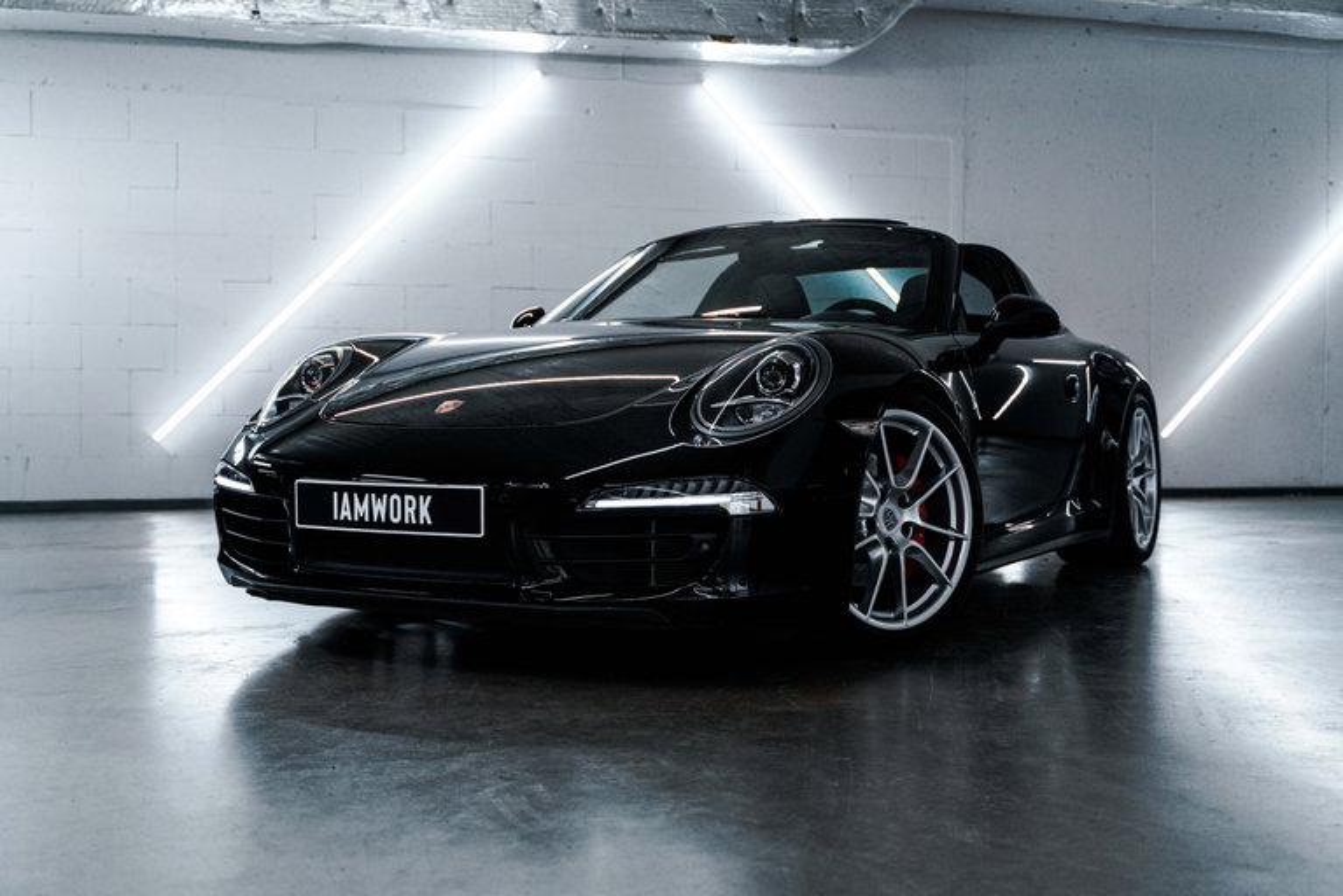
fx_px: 1530
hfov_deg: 47.4
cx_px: 672
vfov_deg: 32.7
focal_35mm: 41
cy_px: 448
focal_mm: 41
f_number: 2.8
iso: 800
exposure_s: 1/100
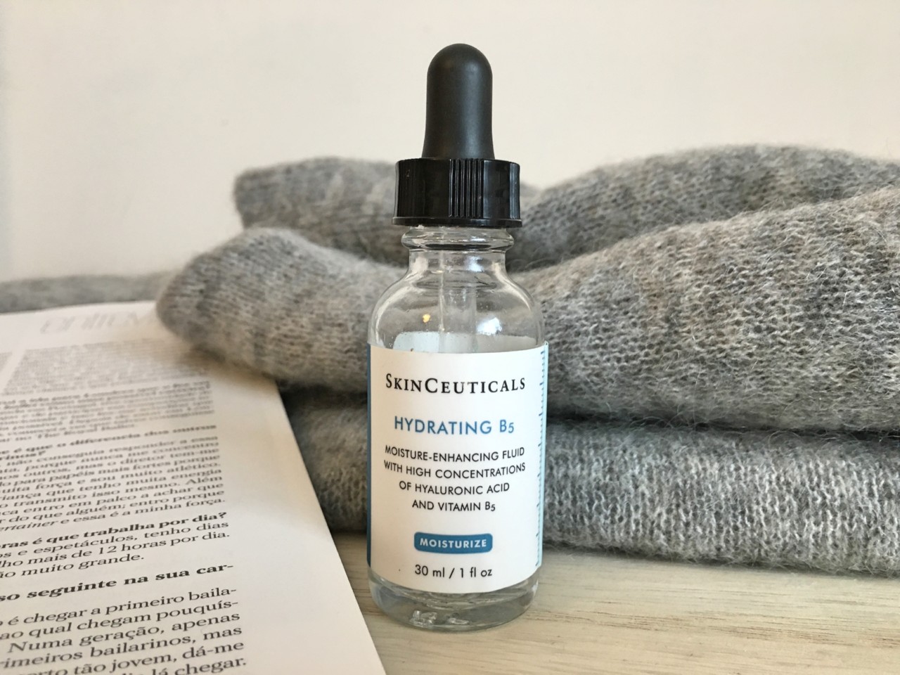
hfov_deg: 61.7
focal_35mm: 29
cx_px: 450
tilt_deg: -5.8
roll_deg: -1.2
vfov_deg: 48.2
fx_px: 754
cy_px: 338
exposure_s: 1/33
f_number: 2.2
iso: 125
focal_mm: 4.15
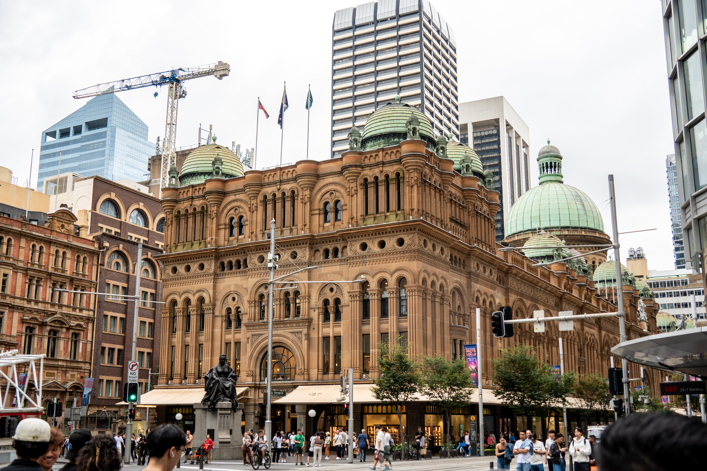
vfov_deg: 34.2
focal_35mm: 39
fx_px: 766
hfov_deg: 49.6
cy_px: 236
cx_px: 354
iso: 100
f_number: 4.5
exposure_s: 1/80
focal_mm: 26
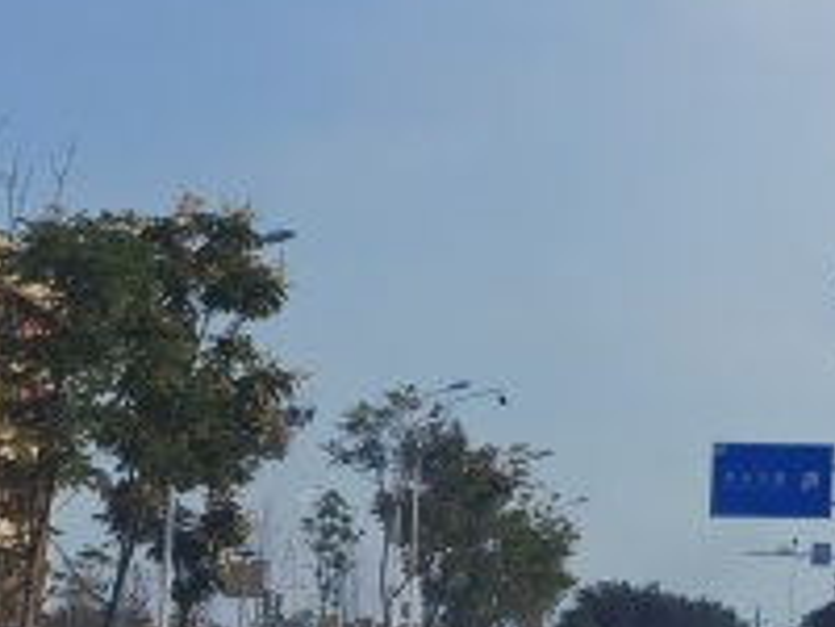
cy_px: 71
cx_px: 1574
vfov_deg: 10.9
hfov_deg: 13.0
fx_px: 3256
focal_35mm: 135
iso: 50
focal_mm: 6.71
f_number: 1.9
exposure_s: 1/5025
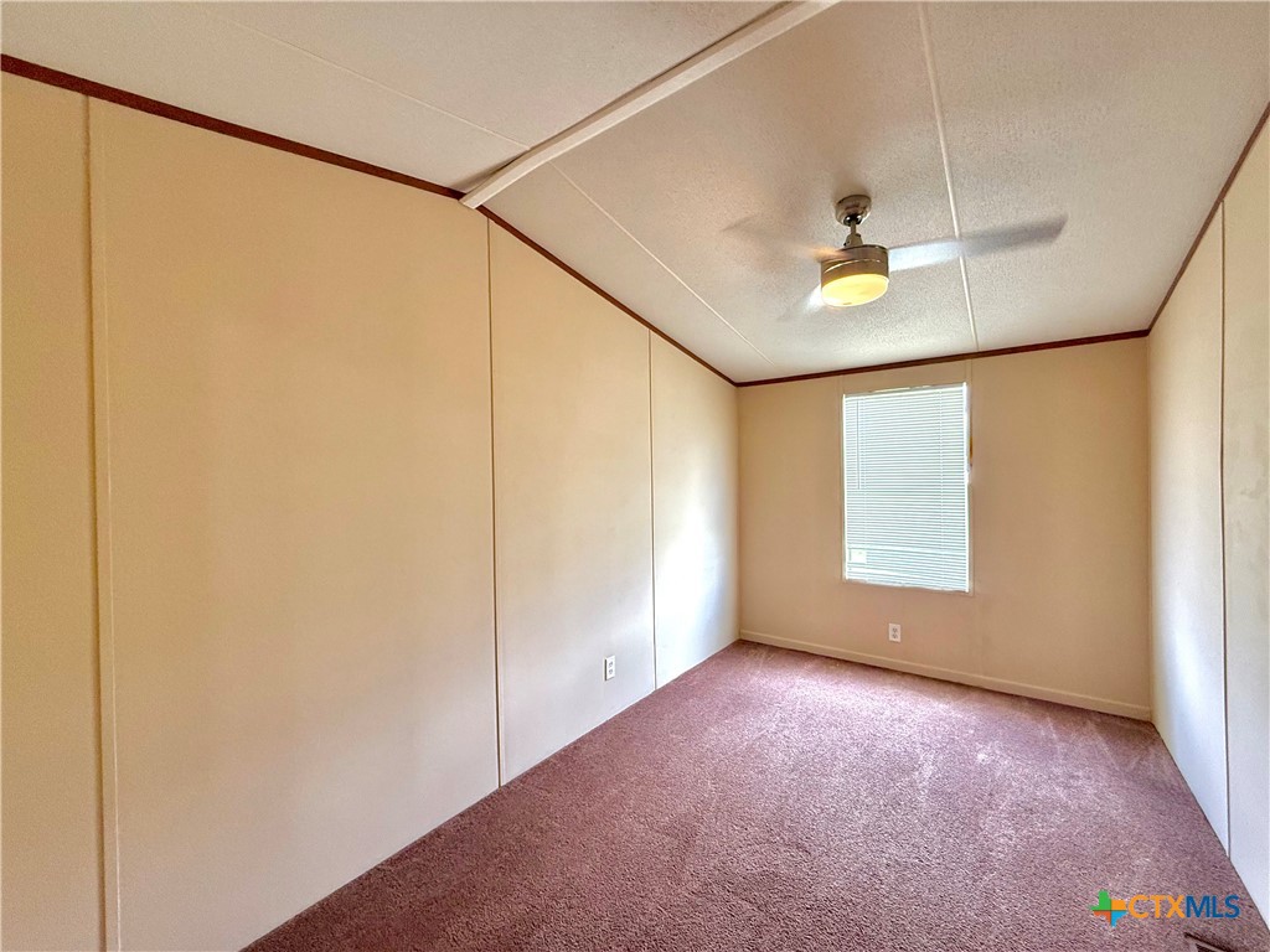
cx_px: 635
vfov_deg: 85.7
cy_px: 476
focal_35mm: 14
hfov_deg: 102.1
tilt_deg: +0.7
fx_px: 514
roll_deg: +0.0
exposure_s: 1/99
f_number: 2.2
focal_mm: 2.22
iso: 200
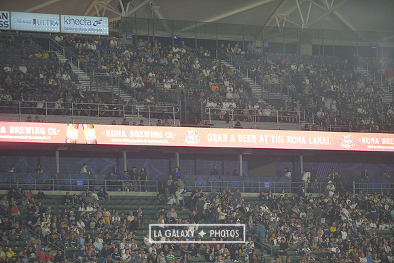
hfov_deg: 10.3
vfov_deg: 6.9
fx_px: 2189
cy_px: 132
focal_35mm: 200
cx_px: 197
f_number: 2.8
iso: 3200
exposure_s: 1/1000
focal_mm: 200
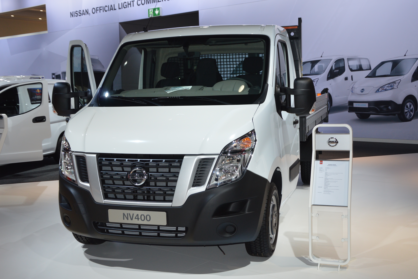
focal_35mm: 39
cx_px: 209
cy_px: 140
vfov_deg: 34.2
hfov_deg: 49.6
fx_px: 453
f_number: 4
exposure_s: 1/125
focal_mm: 26
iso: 400
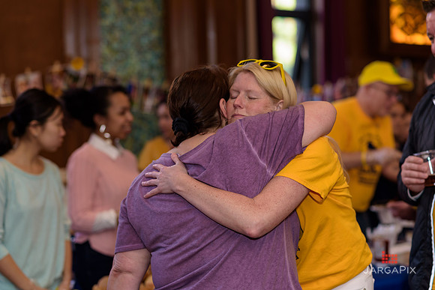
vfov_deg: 16.1
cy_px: 145
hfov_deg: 23.9
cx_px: 218
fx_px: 1027
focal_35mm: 85
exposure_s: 1/200
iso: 320
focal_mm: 85
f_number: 2.5
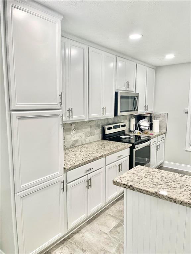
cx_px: 96
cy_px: 127
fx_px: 191
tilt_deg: -9.1
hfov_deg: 53.1
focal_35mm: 26
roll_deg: +0.0
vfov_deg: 67.3
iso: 80
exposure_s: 1/120
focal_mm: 5.1
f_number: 1.6
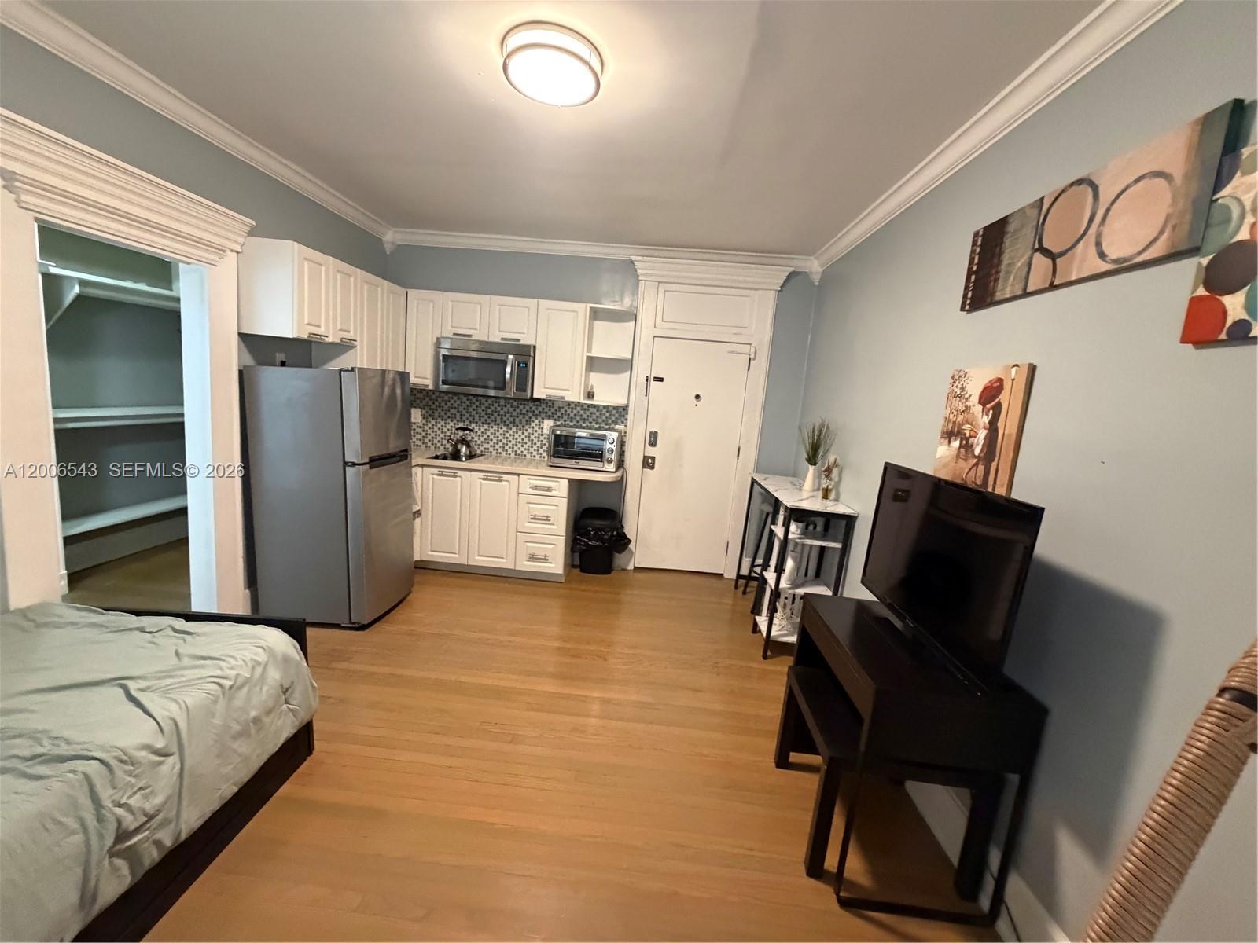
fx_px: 509
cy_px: 472
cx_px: 629
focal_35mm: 14
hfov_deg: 102.1
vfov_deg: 85.7
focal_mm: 2.22
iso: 800
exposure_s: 1/60
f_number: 2.2
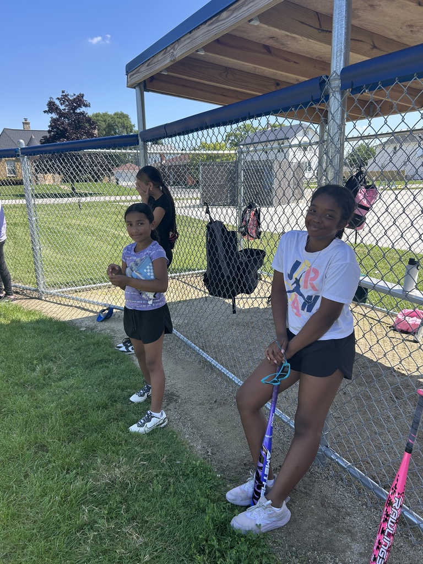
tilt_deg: -13.4
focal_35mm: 26
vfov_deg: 67.3
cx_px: 212
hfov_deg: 53.1
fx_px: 424
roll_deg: +0.7
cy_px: 282
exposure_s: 1/1468
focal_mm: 5.7
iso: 50
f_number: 1.5
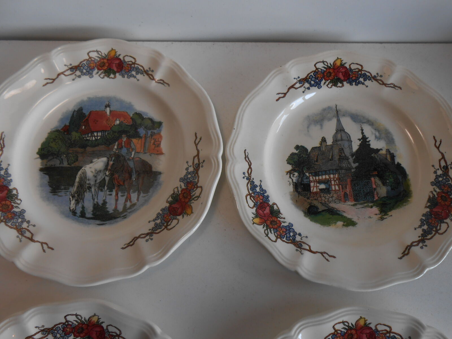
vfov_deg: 53.1
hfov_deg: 67.3
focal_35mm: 26
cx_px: 226
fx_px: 339
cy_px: 170
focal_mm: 4.6
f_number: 3.5
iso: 80
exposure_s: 1/80
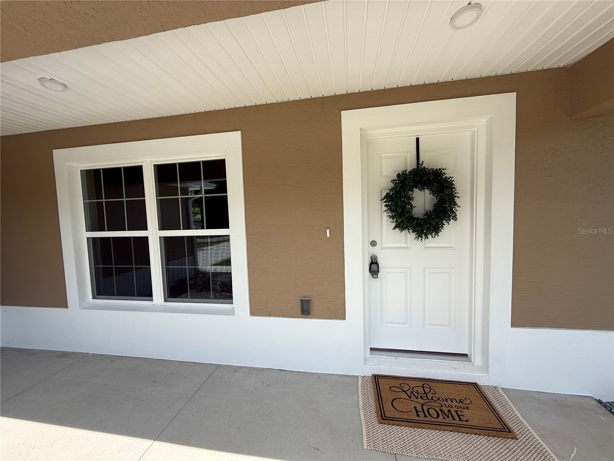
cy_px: 230
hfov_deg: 102.1
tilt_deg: -4.3
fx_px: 248
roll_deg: +1.9
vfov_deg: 85.7
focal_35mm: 14
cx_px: 307
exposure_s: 1/1105
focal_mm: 2.22
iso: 50
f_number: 2.2
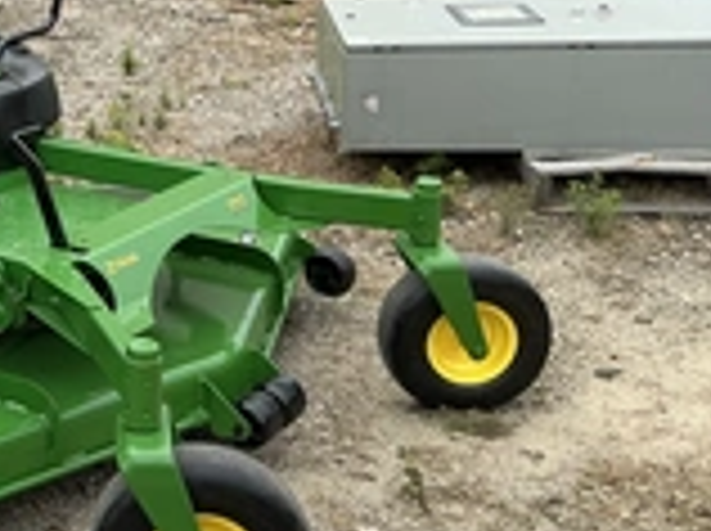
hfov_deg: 24.5
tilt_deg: -11.5
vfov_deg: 20.5
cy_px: 122
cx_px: -171
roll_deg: +2.4
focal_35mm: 71
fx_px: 1456
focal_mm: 3
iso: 25
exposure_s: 1/642
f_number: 1.8
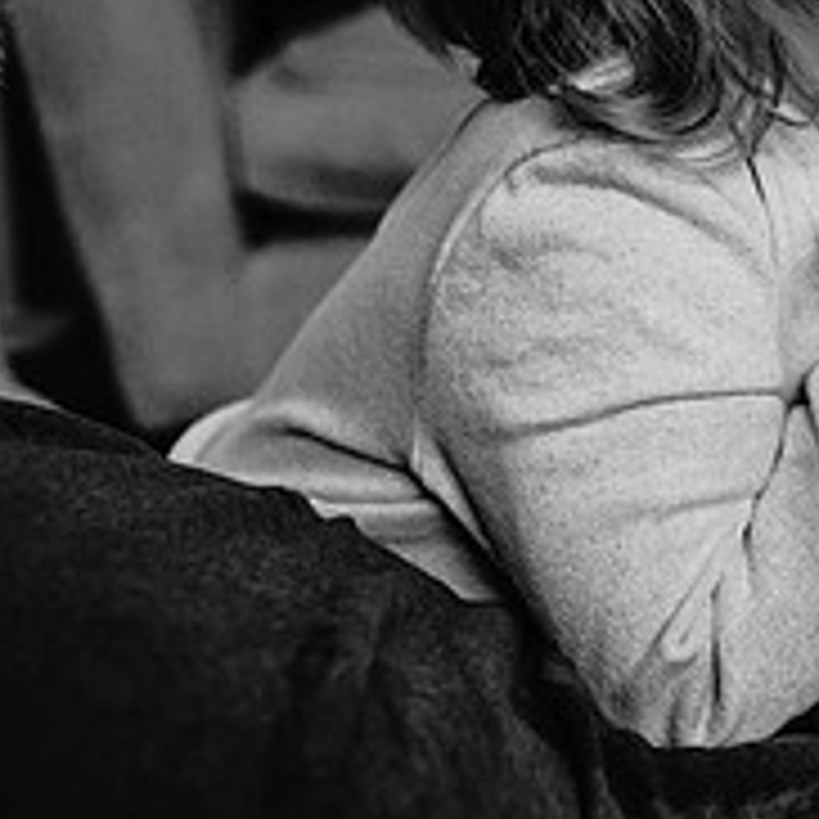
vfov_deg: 17.9
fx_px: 2543
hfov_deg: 16.6
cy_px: 0
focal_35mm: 95
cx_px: 1242
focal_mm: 35
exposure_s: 1/160
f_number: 3.5
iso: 1100
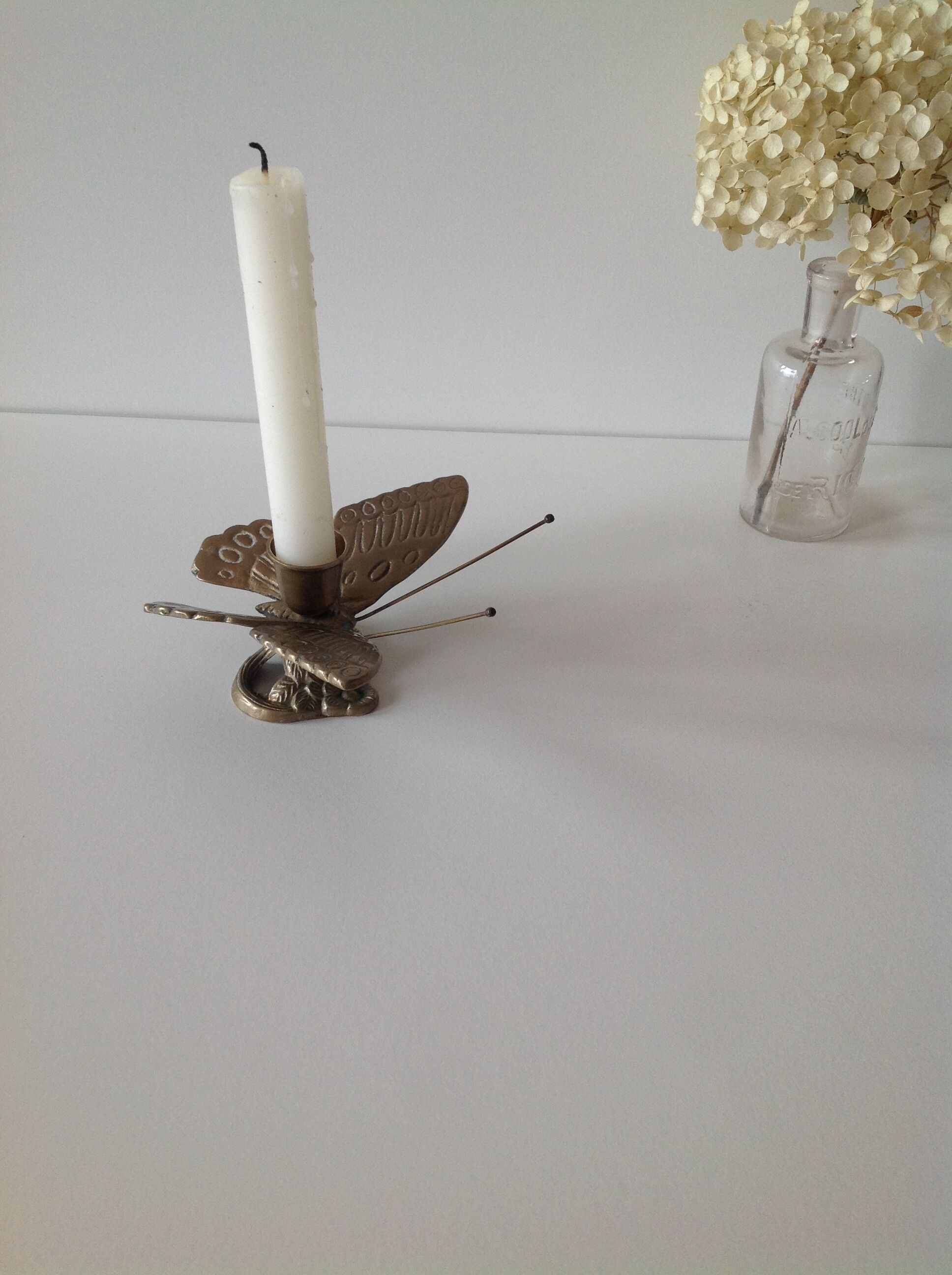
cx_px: 476
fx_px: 1287
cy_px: 638
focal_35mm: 35
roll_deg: -0.3
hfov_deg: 40.6
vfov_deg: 52.7
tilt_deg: -32.0
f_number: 2.4
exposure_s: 1/120
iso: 64
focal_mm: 4.28
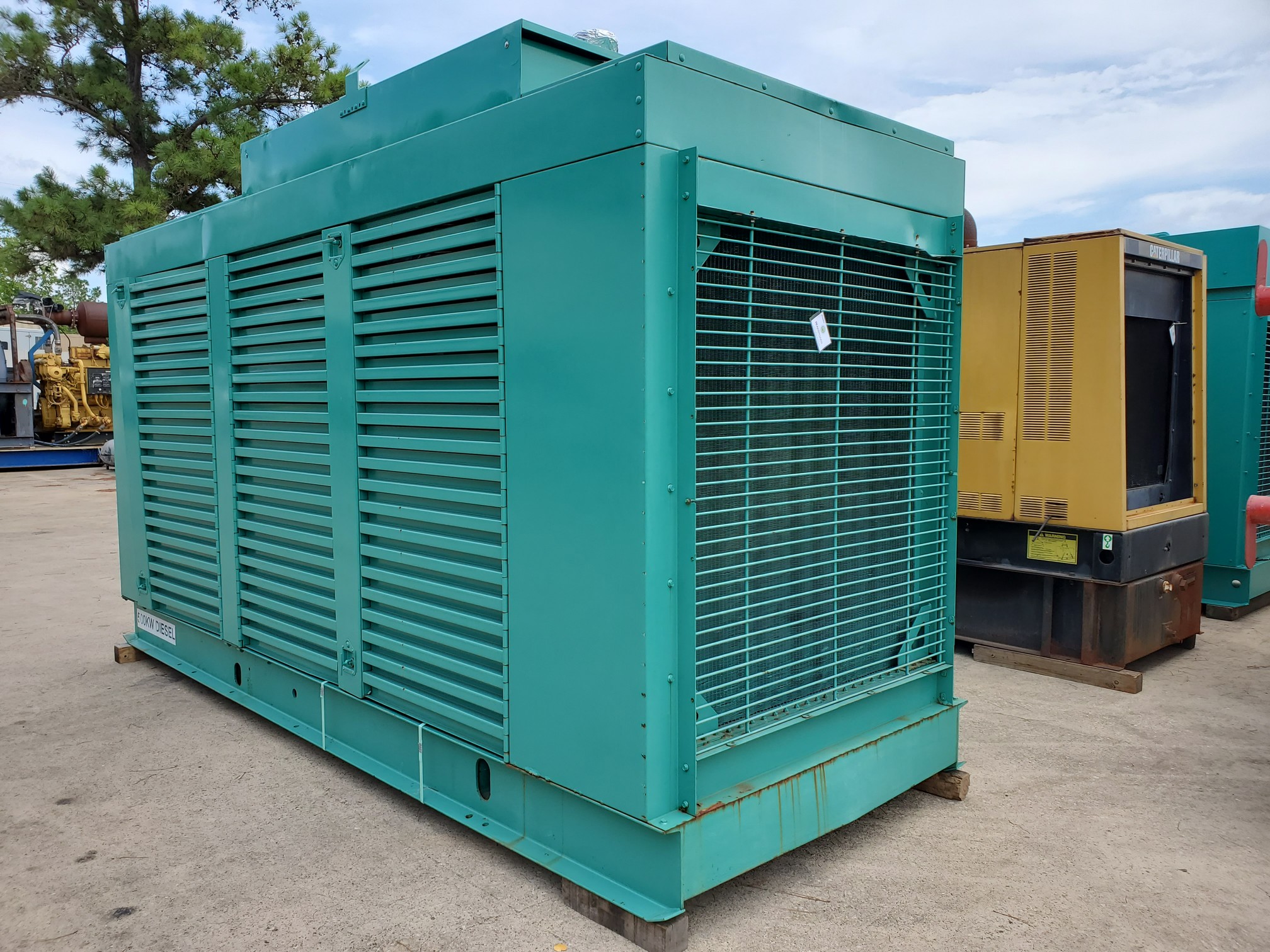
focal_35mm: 26
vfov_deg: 53.1
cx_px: 635
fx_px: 954
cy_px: 476
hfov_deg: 67.3
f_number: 2.4
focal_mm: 4.3
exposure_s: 1/901
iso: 50
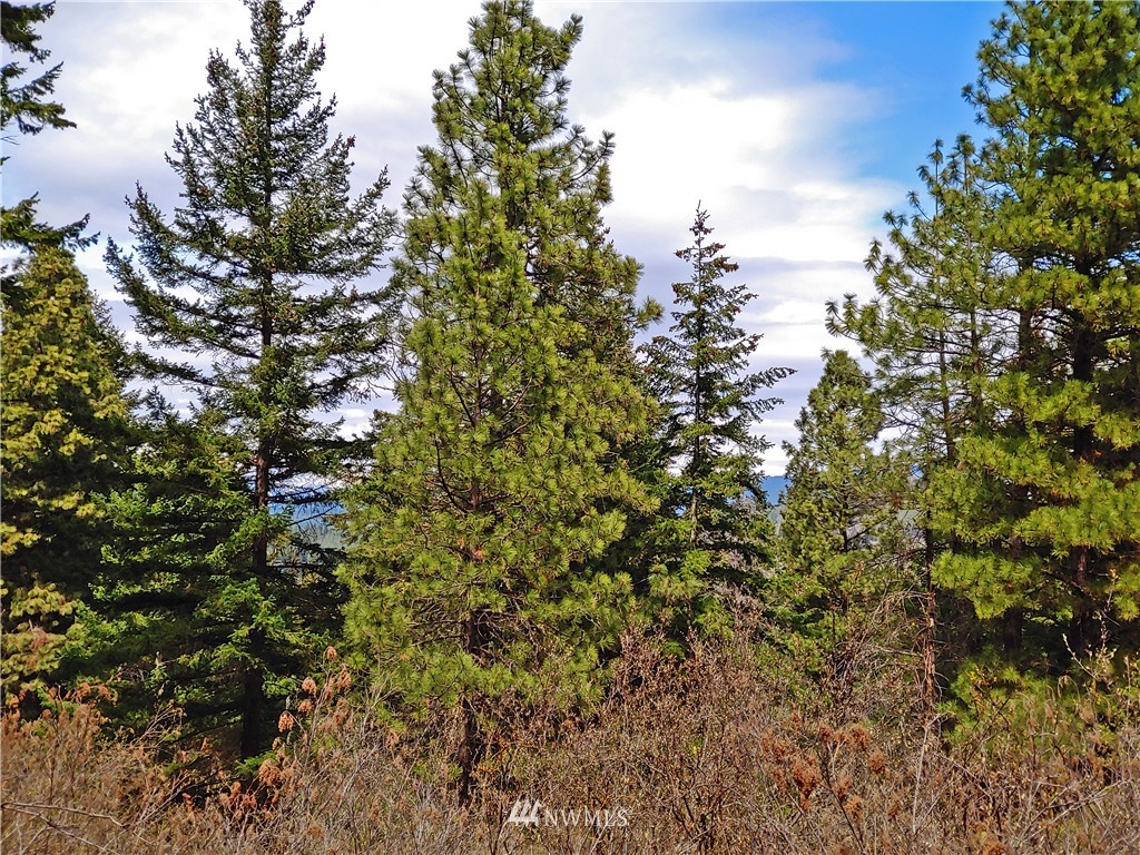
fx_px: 1647
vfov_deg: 29.1
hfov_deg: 38.2
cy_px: 428
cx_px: 570
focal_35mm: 50
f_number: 2.4
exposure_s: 1/422
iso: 50
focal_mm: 5.88
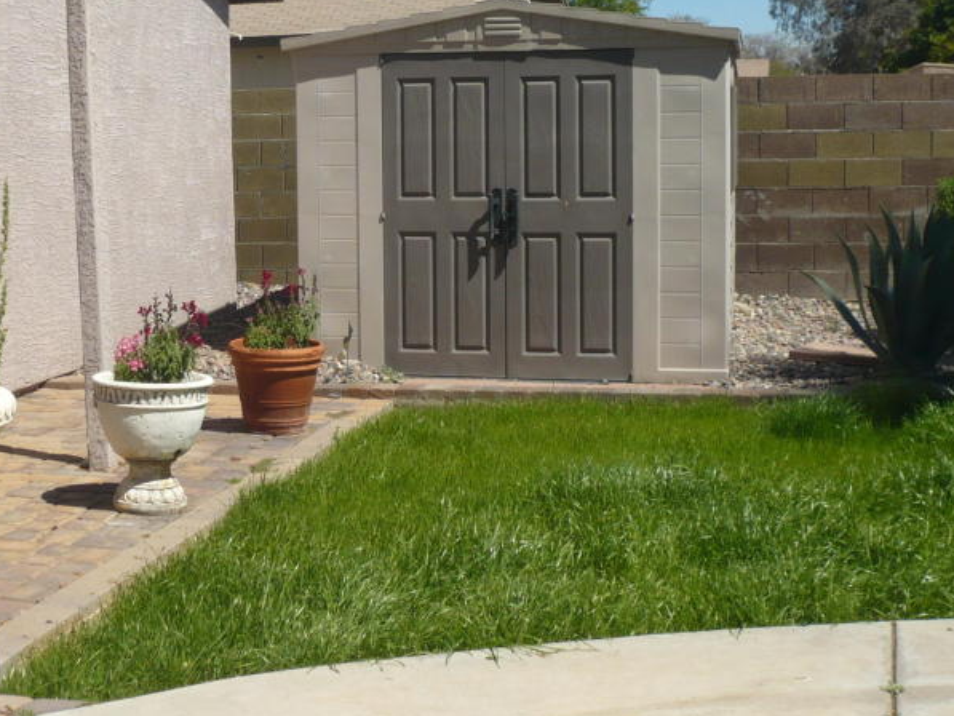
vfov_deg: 24.3
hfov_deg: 31.6
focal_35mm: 60
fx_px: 1654
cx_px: 238
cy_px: 249
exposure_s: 1/320
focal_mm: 5.8
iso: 100
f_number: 8
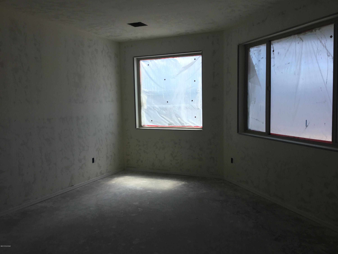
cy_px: 127
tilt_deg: -5.5
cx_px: 169
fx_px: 303
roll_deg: +0.0
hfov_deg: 58.4
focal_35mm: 31
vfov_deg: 45.4
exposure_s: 1/506
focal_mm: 3.3
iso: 25
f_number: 2.4
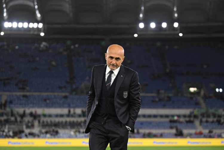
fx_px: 566
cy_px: 75
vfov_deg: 15.0
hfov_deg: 22.4
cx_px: 112
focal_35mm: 91
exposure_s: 1/1250
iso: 2000
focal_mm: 91
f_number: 3.2
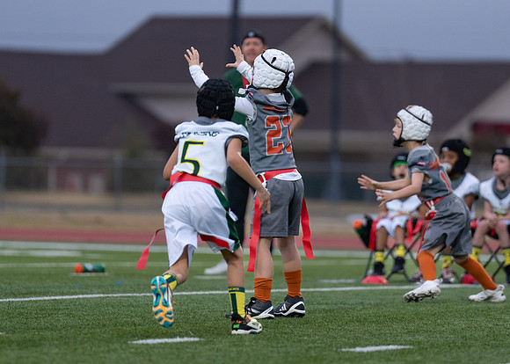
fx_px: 4862
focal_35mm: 336
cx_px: 284
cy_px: 135
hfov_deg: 6.0
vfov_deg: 4.3
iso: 800
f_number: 2.8
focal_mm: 200
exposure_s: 1/1000
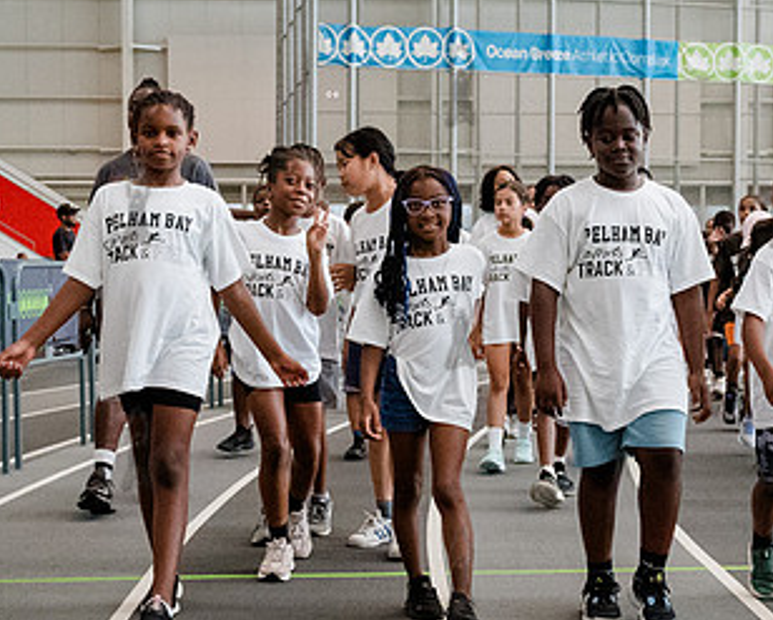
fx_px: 1603
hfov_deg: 27.1
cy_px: 356
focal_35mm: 70
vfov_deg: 21.9
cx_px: 426
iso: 6400
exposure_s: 1/640
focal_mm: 24
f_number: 4
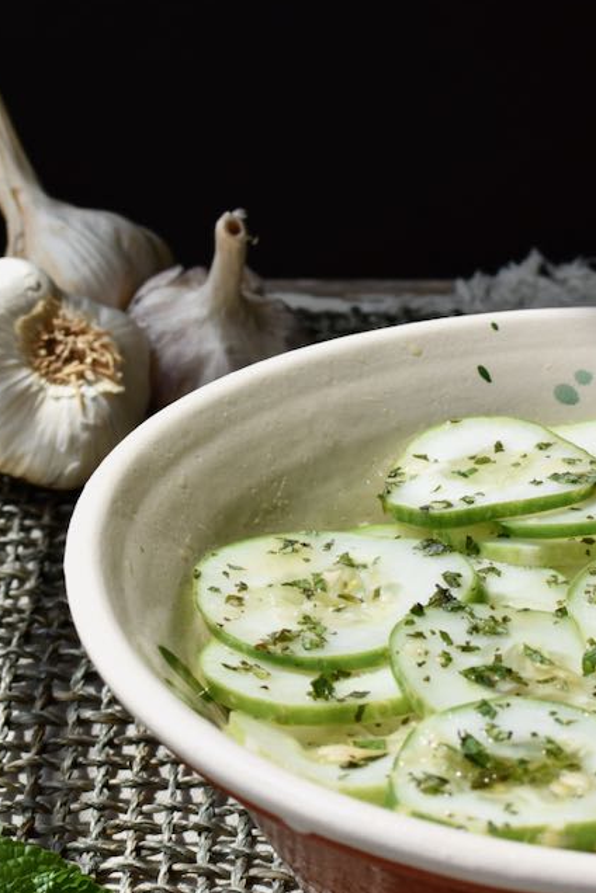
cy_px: 302
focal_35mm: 109
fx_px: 2708
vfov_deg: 18.7
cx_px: 372
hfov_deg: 12.6
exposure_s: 1/200
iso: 100
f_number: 5.6
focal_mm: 35
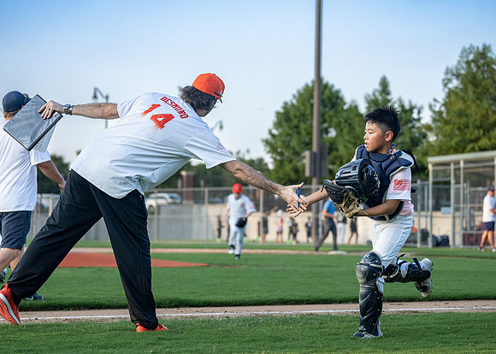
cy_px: 158
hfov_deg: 24.0
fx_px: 1166
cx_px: 243
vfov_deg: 17.3
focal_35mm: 83
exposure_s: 1/2500
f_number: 2.8
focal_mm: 70
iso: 640
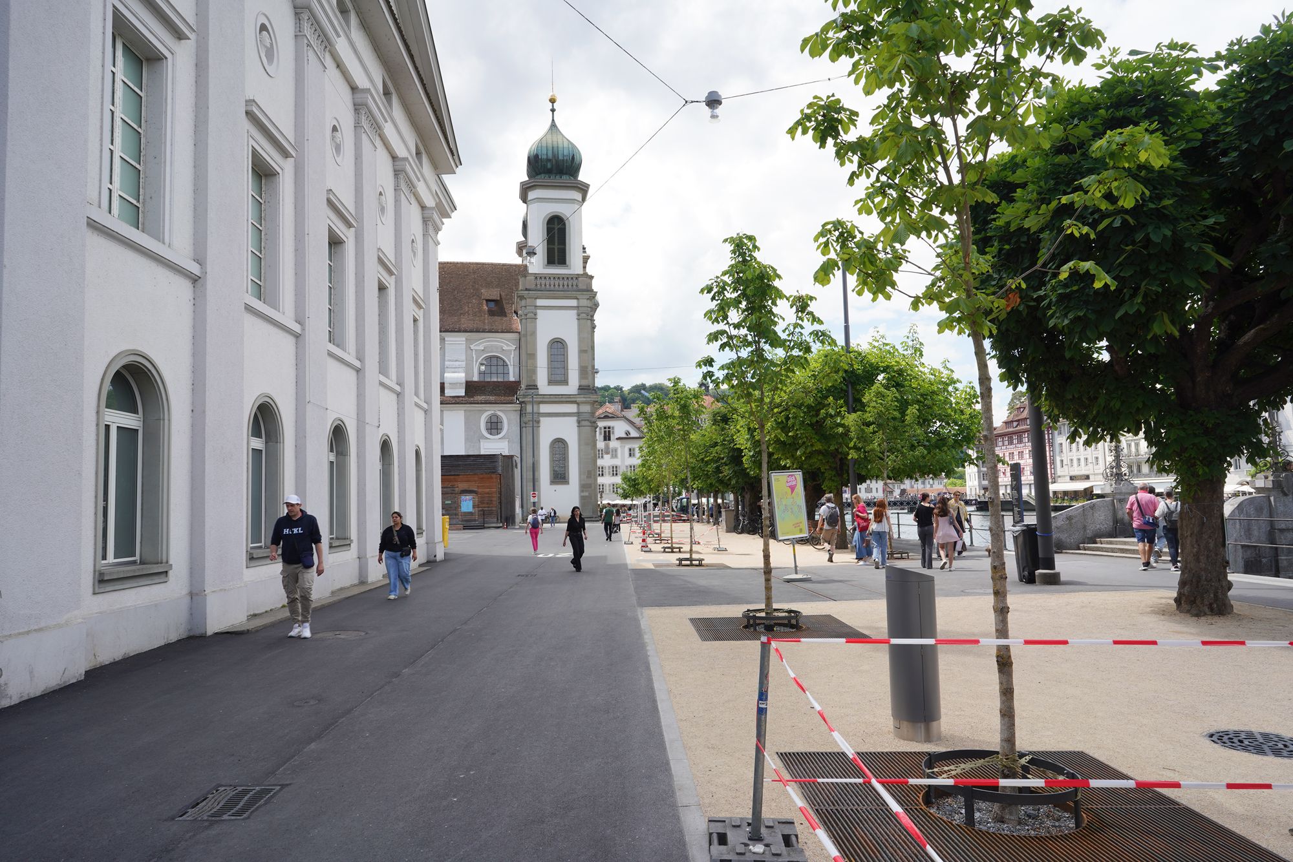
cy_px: 431
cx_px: 646
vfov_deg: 53.1
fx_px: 862
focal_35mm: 24
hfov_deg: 73.7
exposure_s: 1/100
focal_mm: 24
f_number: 11
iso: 100
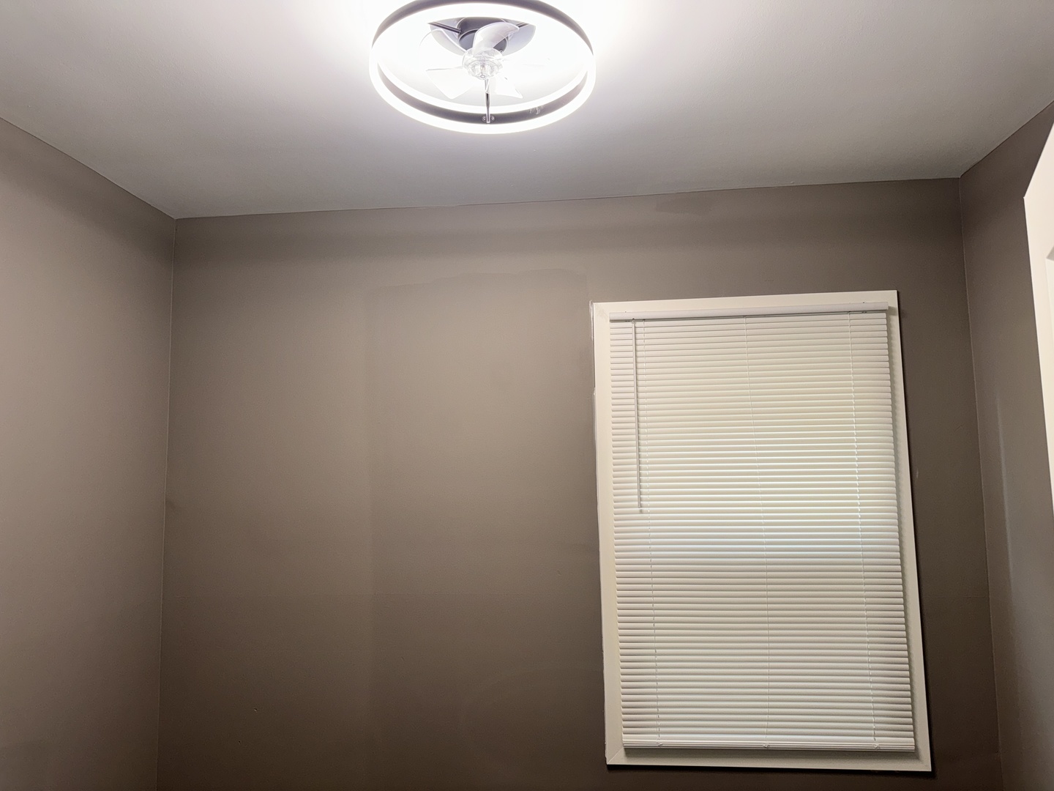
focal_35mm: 24
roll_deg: +0.9
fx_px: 731
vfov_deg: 56.8
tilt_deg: +4.7
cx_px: 527
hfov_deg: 71.6
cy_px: 396
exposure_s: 1/24
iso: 80
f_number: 1.78
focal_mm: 6.76
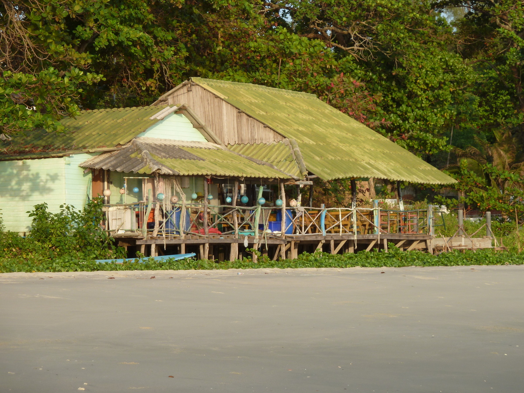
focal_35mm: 137
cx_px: 262
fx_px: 2074
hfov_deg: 14.4
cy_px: 196
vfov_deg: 10.8
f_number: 4.5
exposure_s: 1/160
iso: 80
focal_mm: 22.5
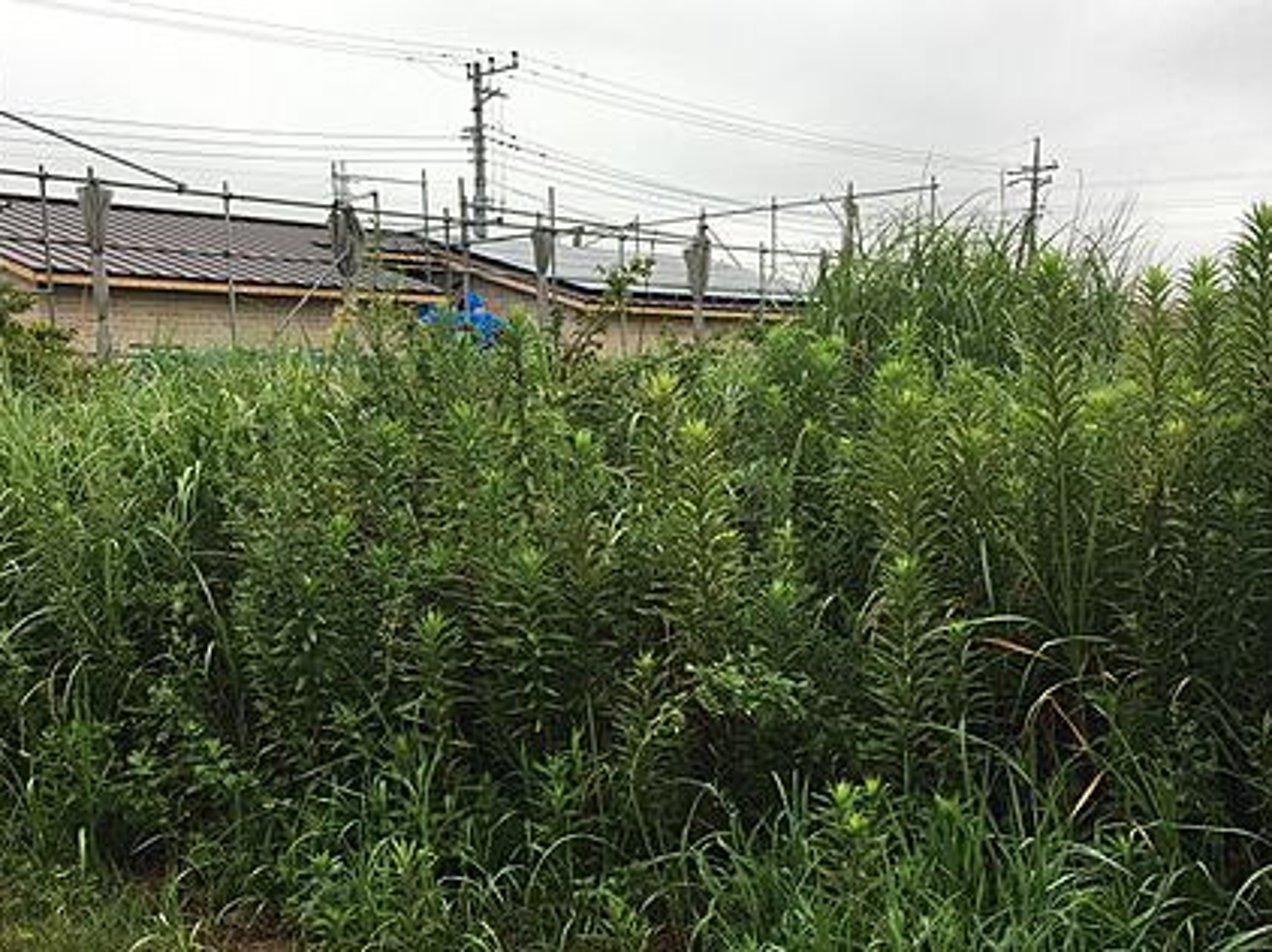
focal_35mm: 44
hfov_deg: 42.9
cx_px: 564
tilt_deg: -9.5
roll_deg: +1.1
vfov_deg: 32.4
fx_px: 1616
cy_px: 675
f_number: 2.2
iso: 25
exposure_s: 1/403
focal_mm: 4.15
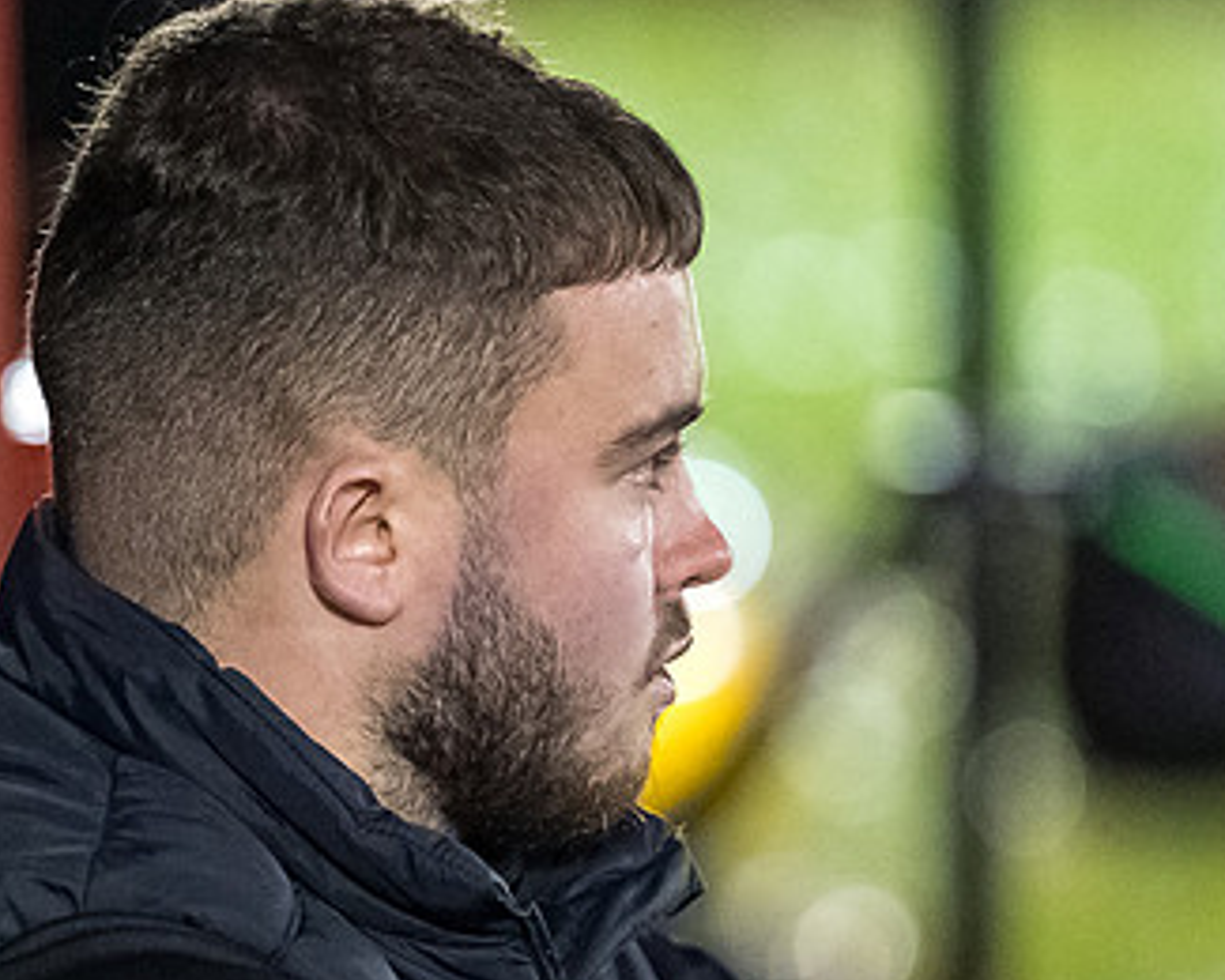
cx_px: 353
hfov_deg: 3.9
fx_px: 17838
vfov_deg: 3.1
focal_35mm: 492
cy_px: 645
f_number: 2.8
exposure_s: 1/400
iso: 6400
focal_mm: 168
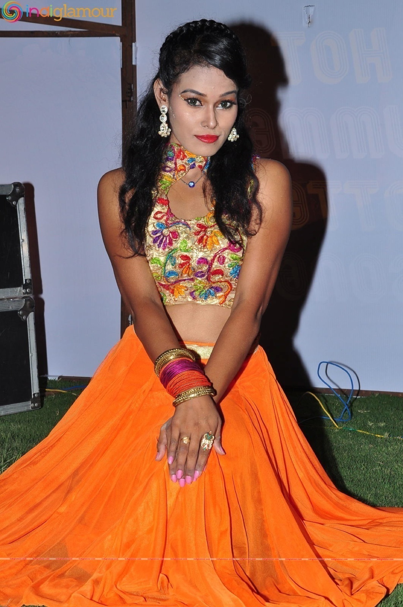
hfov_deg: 17.4
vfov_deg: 26.0
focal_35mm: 78
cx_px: 202
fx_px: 1314
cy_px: 304
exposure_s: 1/125
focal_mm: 52
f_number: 11
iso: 400
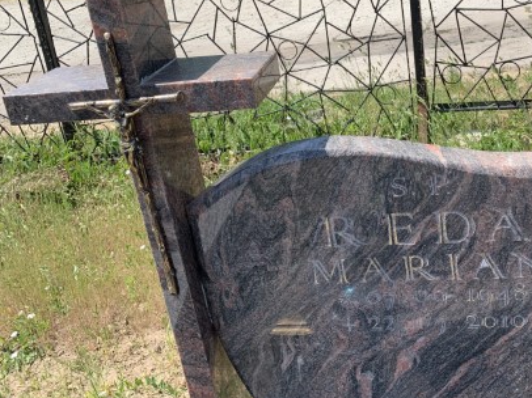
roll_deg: +5.7
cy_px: 98
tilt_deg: -20.0
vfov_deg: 34.3
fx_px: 630
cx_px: 376
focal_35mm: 41
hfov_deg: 44.8
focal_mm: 4.25
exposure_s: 1/1299
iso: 25
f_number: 1.8
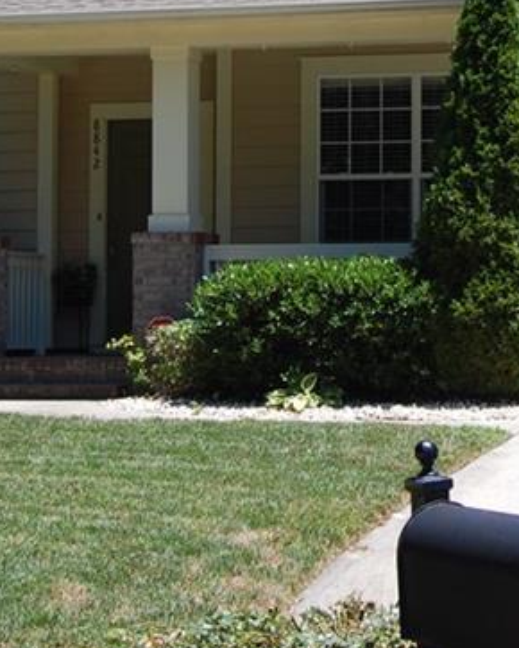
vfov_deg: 15.5
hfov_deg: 12.3
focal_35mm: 123
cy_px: 106
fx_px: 2366
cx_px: 566
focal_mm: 31
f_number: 8
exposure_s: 1/250
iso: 200
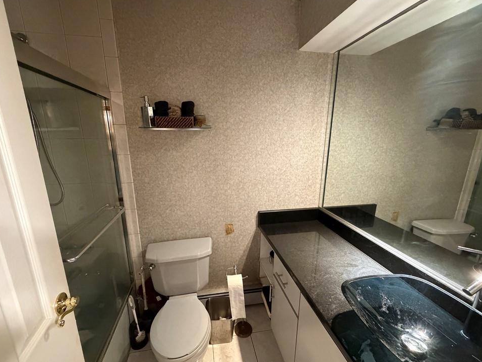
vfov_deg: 81.7
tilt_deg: -14.4
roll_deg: +1.0
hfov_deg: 98.1
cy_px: 187
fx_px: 209
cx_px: 234
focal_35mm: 15
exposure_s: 1/60
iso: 800
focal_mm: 2.22
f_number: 2.2
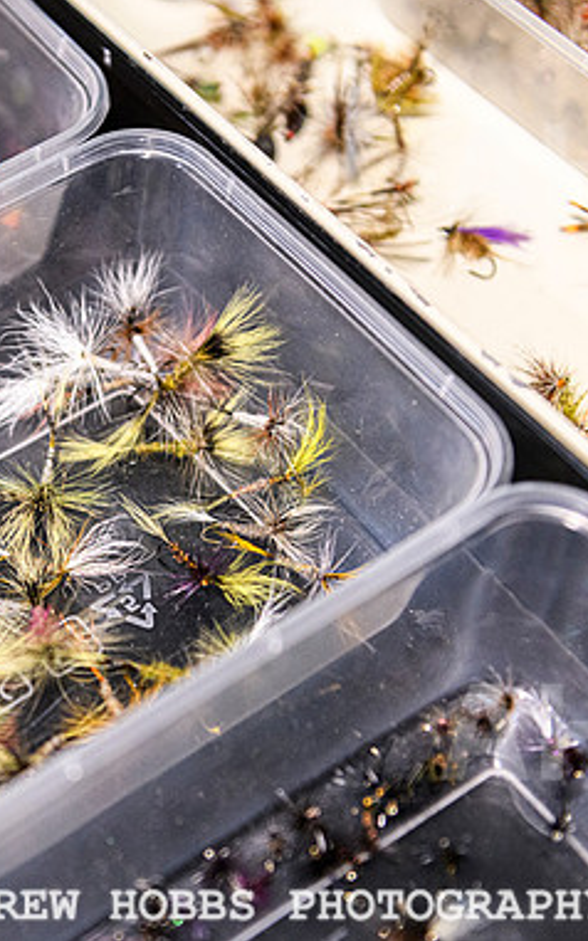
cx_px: 17
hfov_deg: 15.3
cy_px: 527
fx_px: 2155
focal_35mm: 84
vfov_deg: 24.6
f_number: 3.2
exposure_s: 1/125
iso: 1600
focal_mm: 48
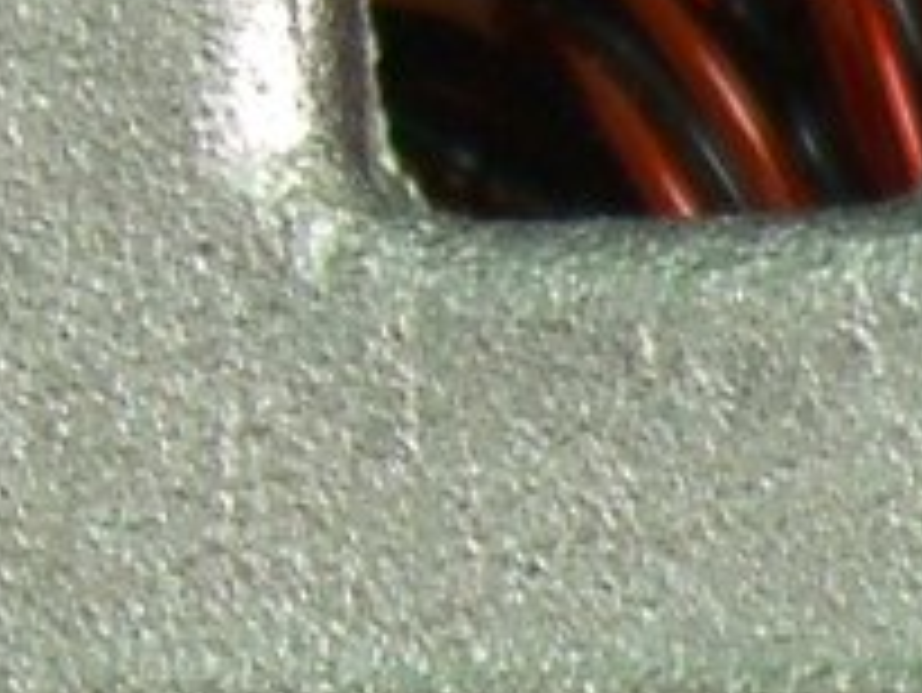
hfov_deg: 6.4
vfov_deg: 4.9
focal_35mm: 296
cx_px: 2204
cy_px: 1341
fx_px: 7889
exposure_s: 1/50
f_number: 2.8
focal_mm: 7.9
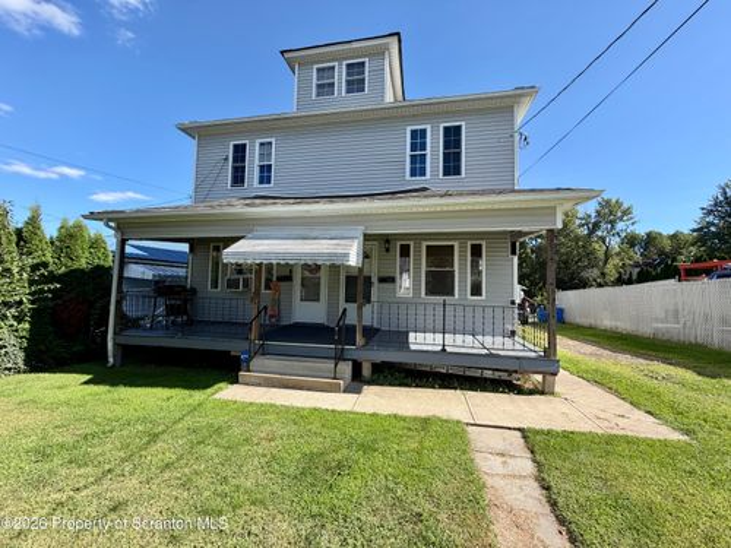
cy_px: 274
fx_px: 296
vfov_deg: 85.7
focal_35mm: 14
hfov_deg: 102.1
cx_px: 366
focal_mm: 2.22
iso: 40
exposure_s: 1/770
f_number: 2.2
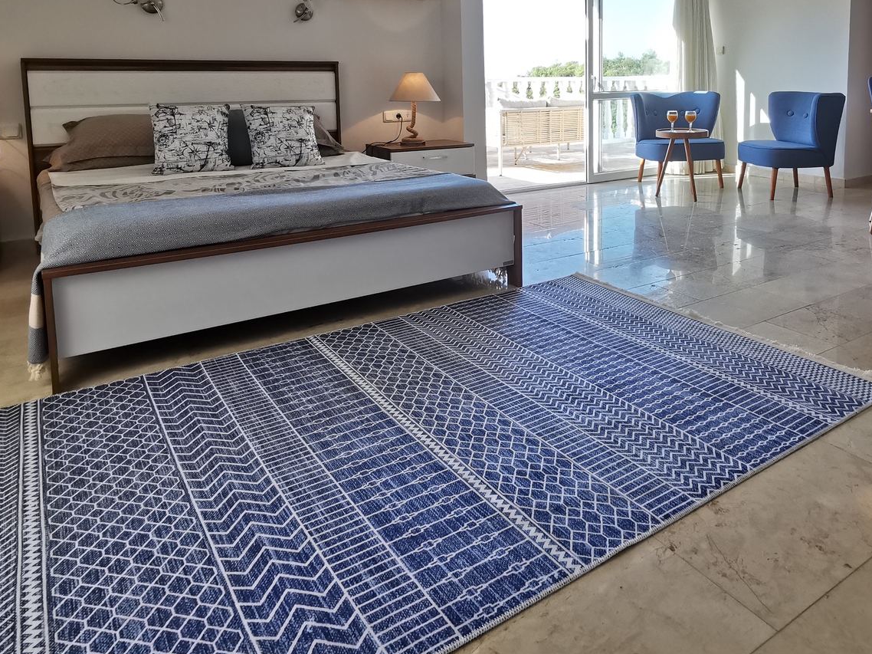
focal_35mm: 27
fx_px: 680
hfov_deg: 64.4
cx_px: 546
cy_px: 153
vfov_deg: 49.0
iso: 50
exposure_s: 1/112
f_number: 2.2
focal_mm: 2.35
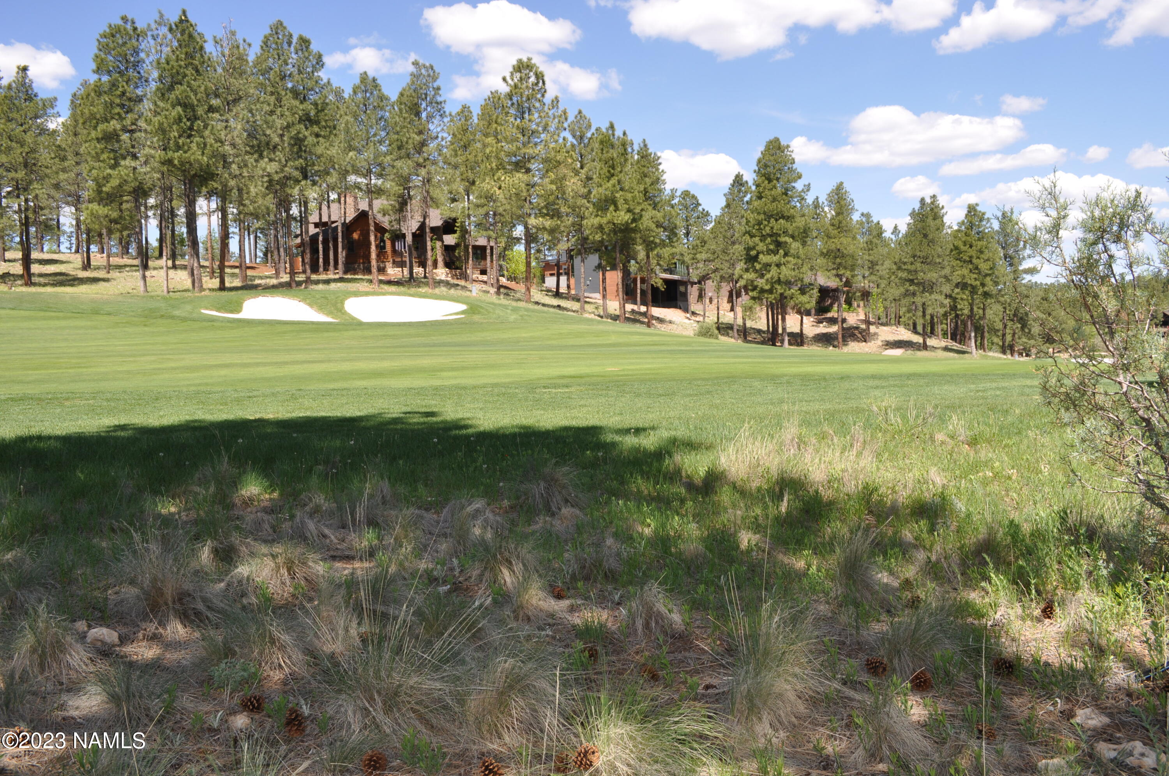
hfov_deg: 67.4
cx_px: 584
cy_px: 388
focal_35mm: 27
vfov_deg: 47.8
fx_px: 876
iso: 200
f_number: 9
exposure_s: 1/200
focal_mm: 18
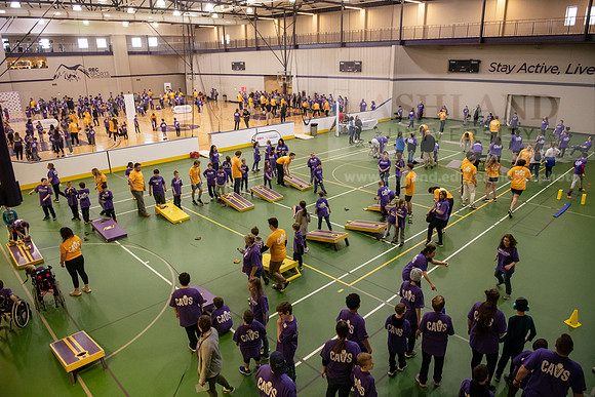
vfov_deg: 53.2
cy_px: 198
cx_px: 298
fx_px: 397
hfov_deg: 73.7
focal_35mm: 24
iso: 4000
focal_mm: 24
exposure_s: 1/200
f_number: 3.5
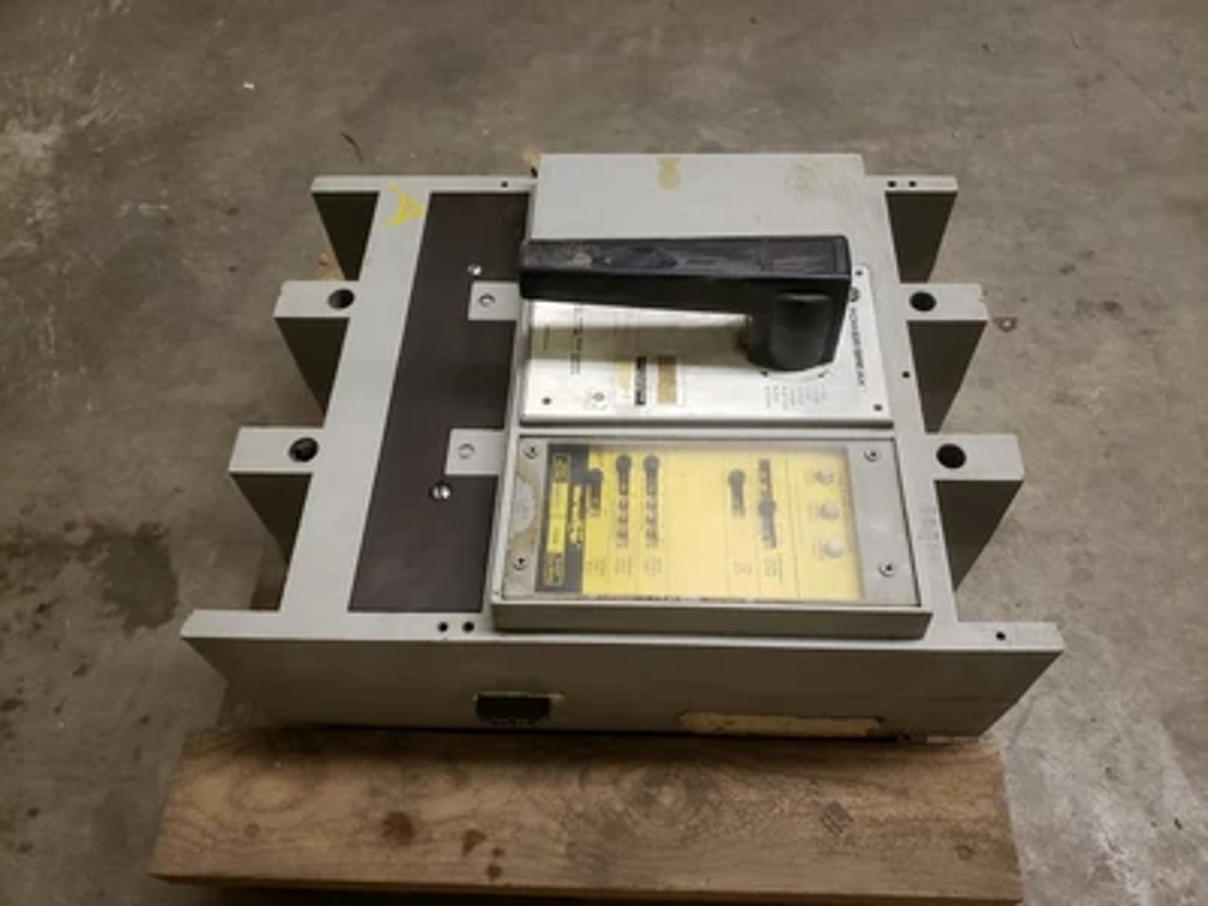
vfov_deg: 53.1
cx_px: 604
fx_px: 907
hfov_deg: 67.3
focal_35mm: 26
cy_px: 453
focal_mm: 4.3
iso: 200
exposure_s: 1/60
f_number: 1.5
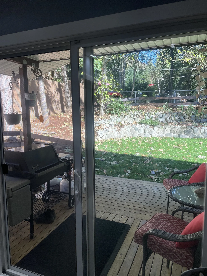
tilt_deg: -6.9
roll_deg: +1.4
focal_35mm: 26
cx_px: 104
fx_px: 207
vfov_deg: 67.3
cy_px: 138
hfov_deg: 53.1
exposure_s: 1/288
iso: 32
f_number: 1.6
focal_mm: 4.2
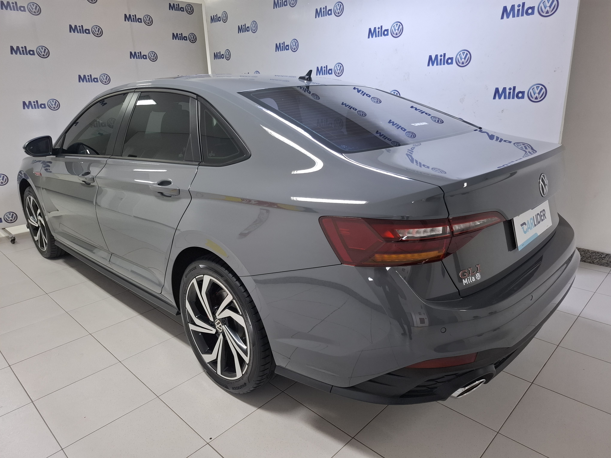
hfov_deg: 73.9
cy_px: 229
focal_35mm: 23
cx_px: 306
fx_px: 406
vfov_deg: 58.9
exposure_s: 1/40
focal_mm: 5.54
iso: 250
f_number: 1.8
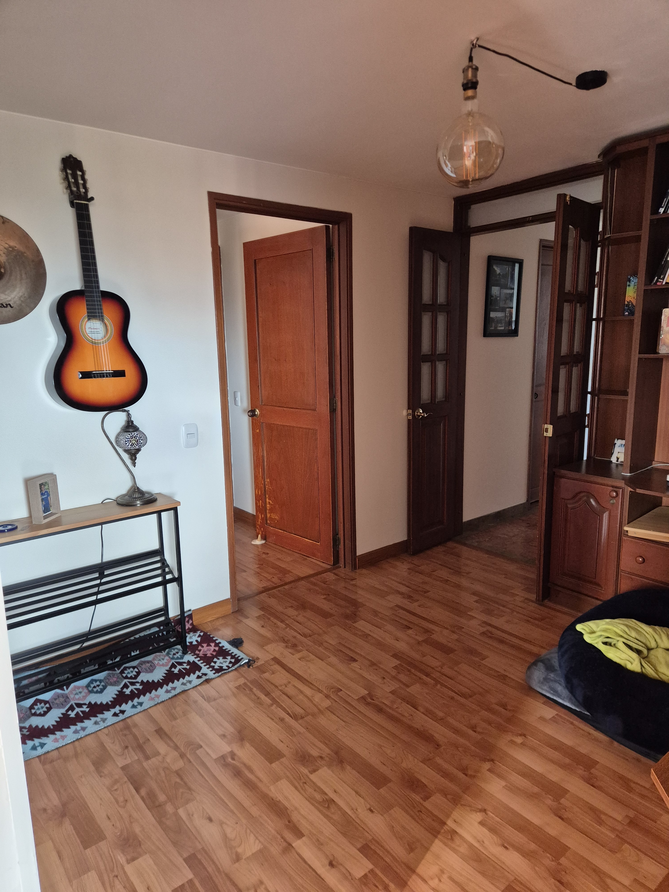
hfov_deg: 58.9
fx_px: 593
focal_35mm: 23
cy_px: 446
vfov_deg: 73.9
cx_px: 334
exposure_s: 1/120
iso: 800
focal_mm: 5.4
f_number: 1.8
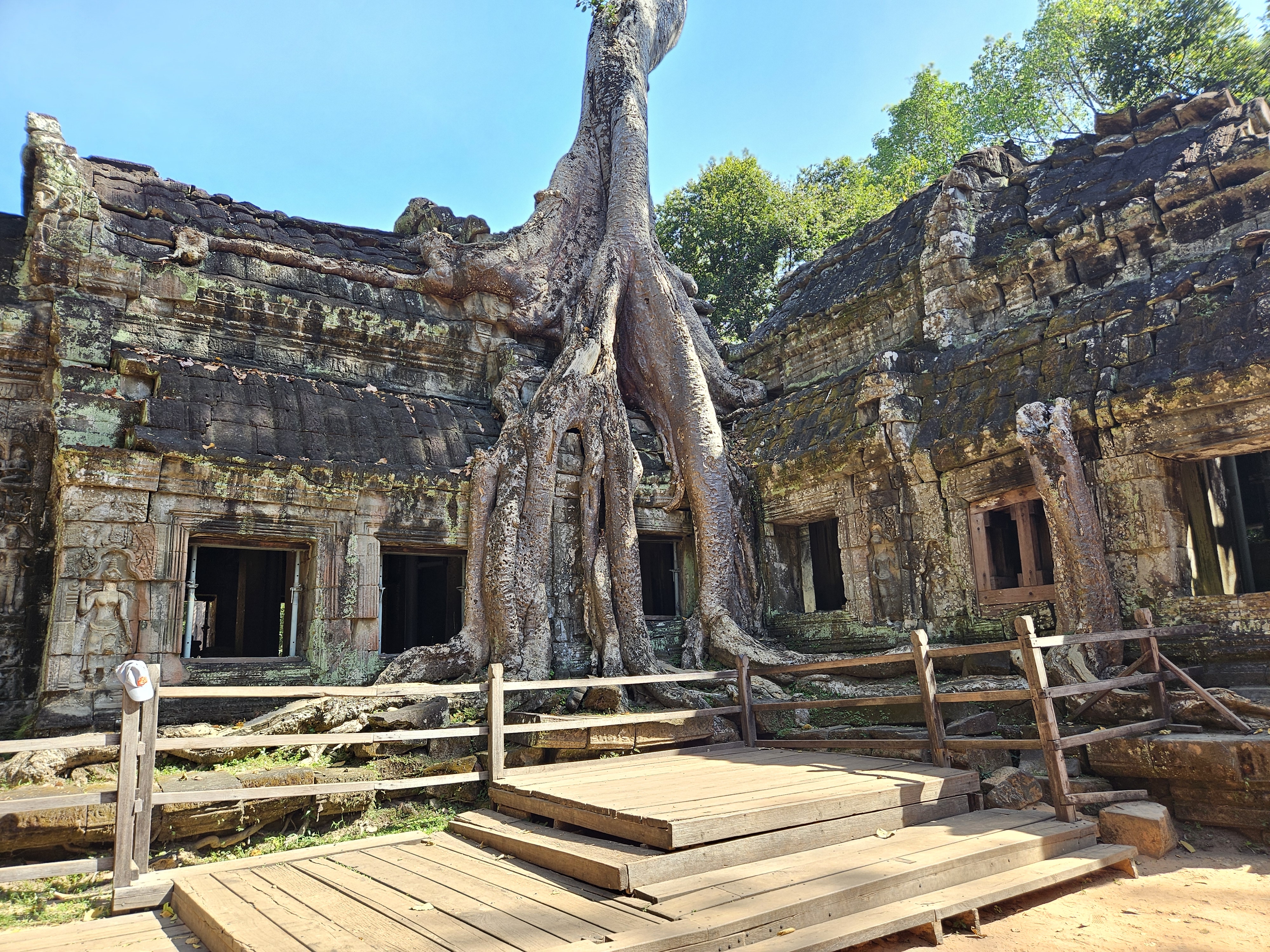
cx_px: 635
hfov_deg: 73.9
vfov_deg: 58.9
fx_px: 844
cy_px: 476
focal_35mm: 23
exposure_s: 1/274
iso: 25
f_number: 1.8
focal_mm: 5.4
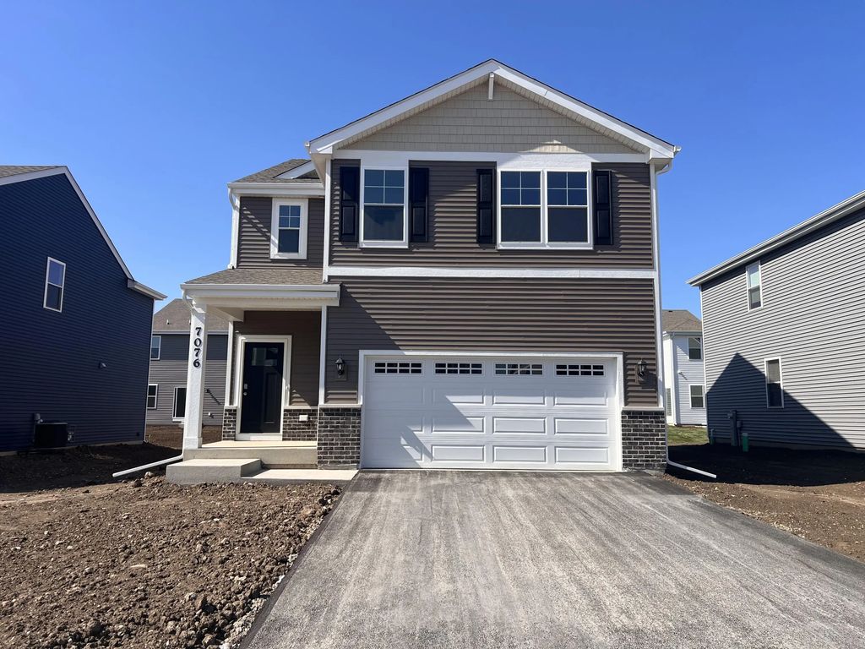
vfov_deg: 53.1
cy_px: 324
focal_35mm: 26
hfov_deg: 67.3
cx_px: 432
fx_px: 650
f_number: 1.5
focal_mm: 5.7
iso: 50
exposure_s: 1/3831
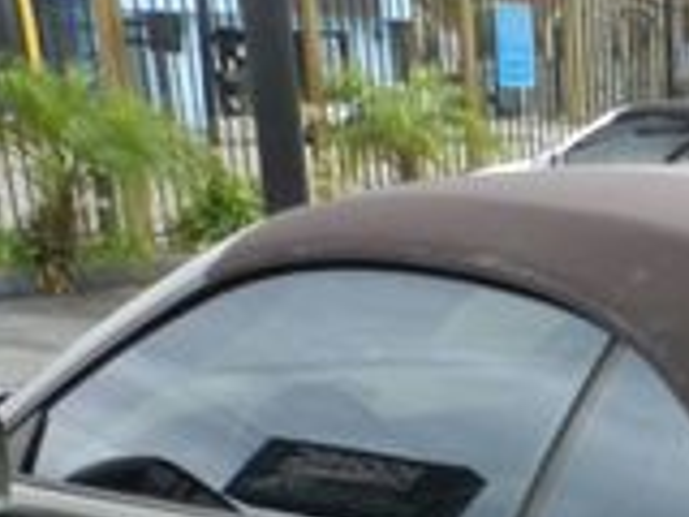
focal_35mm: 92
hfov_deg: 19.9
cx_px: 844
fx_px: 1831
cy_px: 982
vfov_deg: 13.9
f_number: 8
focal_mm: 4
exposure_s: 1/30
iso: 160
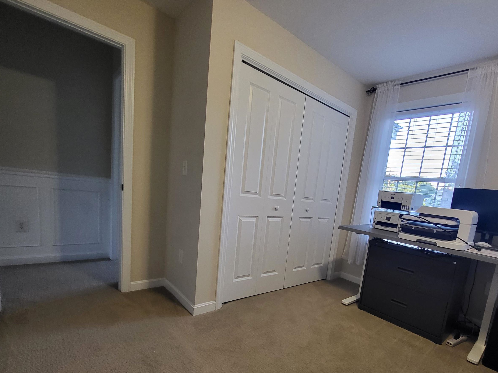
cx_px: 297
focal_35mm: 17
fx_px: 245
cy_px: 233
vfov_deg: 73.5
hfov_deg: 89.9
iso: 400
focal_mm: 1.74
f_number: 2.2
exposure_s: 1/60
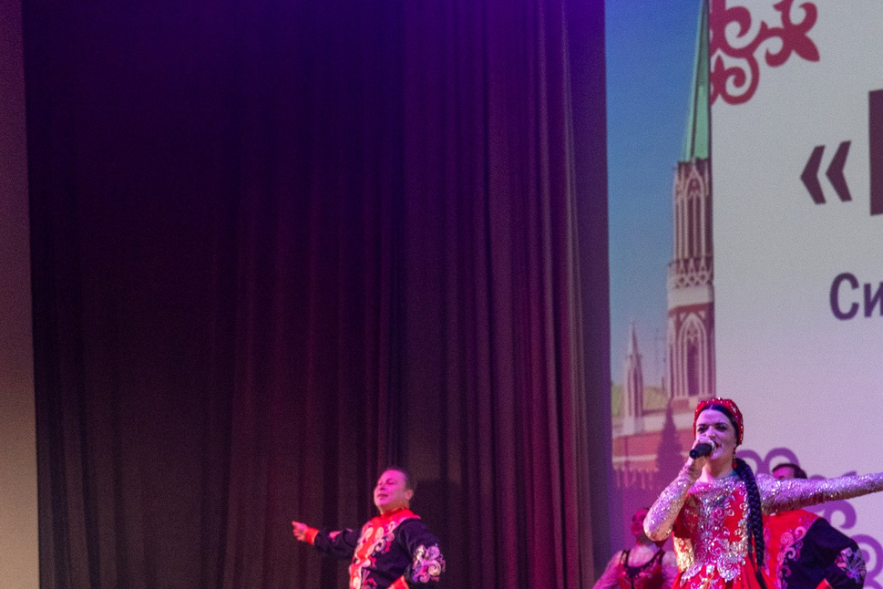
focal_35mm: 74
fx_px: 1815
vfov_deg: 17.9
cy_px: 597
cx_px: 617
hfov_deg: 27.1
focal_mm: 28
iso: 2500
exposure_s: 1/320
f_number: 2.8
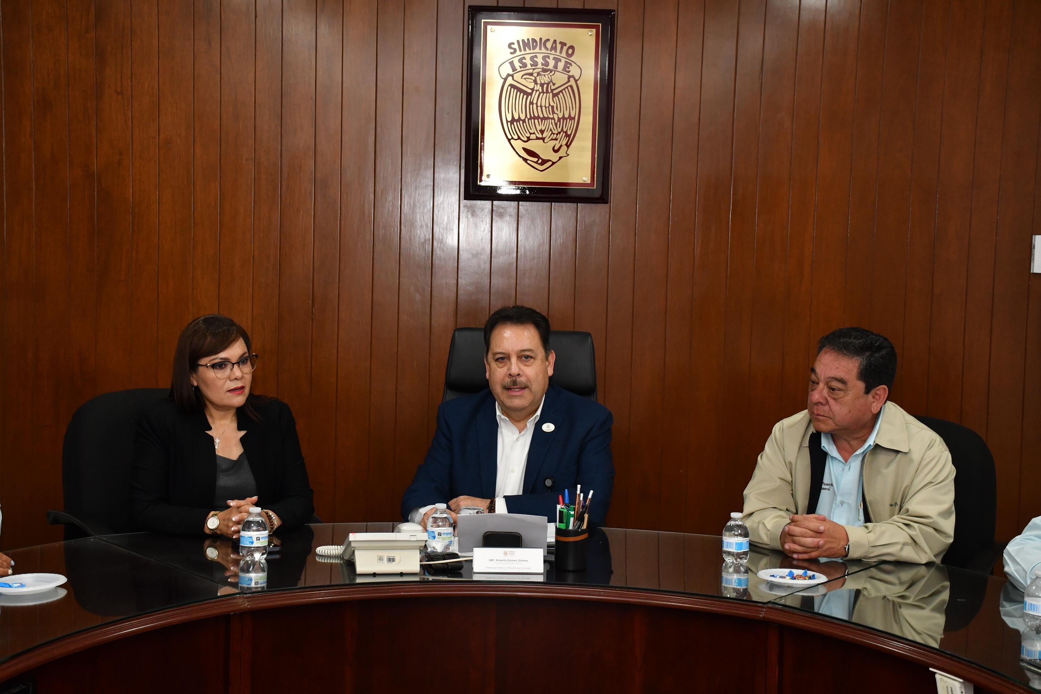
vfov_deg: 26.0
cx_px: 520
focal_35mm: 52
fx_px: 1504
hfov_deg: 38.2
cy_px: 347
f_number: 5.6
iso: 1000
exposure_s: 1/100
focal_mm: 35
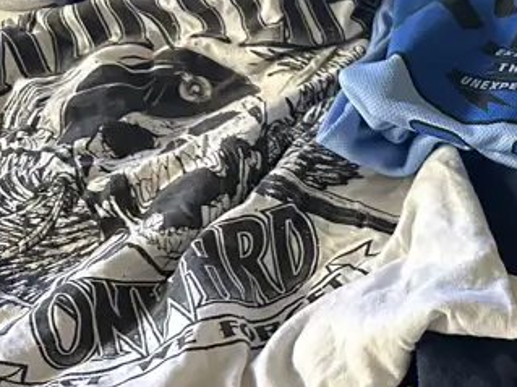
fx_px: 1150
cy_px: 251
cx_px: 686
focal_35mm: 77
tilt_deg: -48.4
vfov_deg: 19.1
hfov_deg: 22.5
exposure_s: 1/50
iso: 800
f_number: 1.78
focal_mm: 6.86
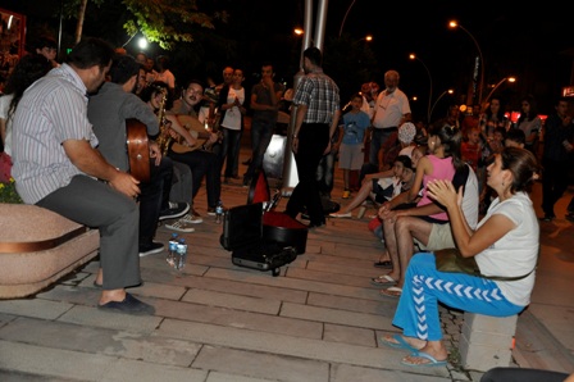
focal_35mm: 42
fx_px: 669
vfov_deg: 31.8
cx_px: 287
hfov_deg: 46.4
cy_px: 191
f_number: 4
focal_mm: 28
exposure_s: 1/60
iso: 800
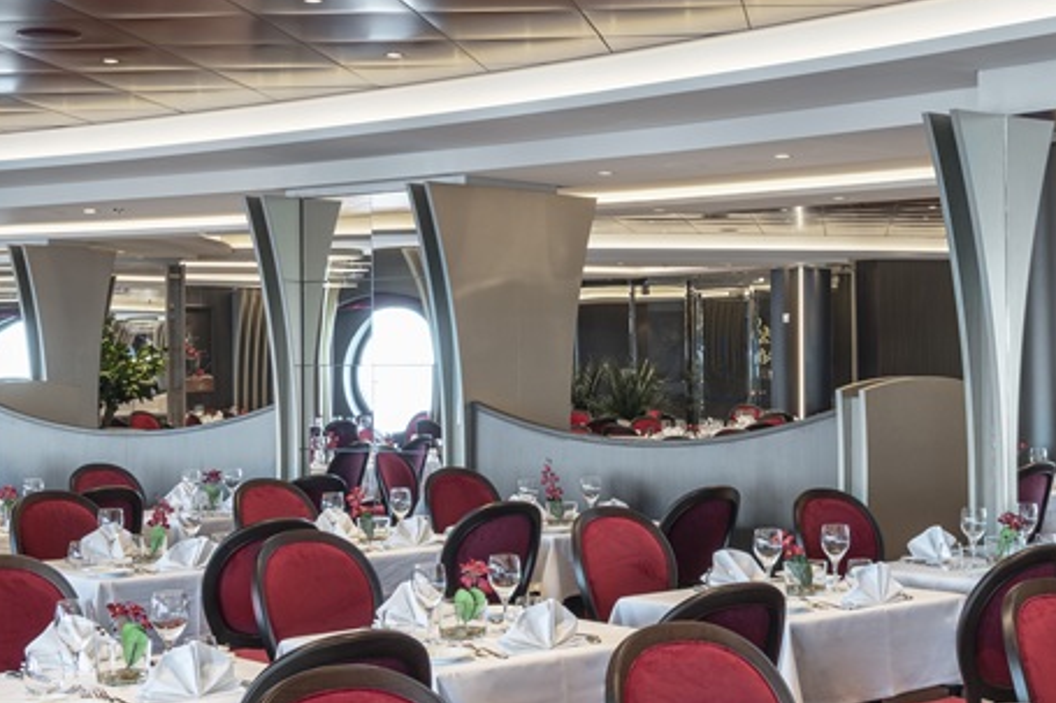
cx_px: 777
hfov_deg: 30.1
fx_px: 1935
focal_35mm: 66
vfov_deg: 20.6
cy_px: 367
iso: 200
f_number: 11
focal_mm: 30
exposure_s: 1/4
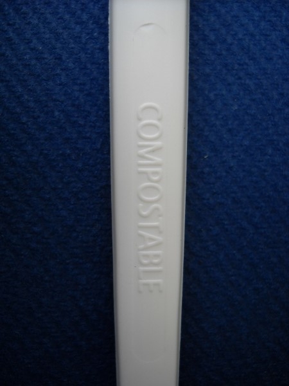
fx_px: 456
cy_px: 193
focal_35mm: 41
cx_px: 144
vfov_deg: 45.8
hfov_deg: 35.1
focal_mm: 6.72
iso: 64
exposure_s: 1/154
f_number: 3.1
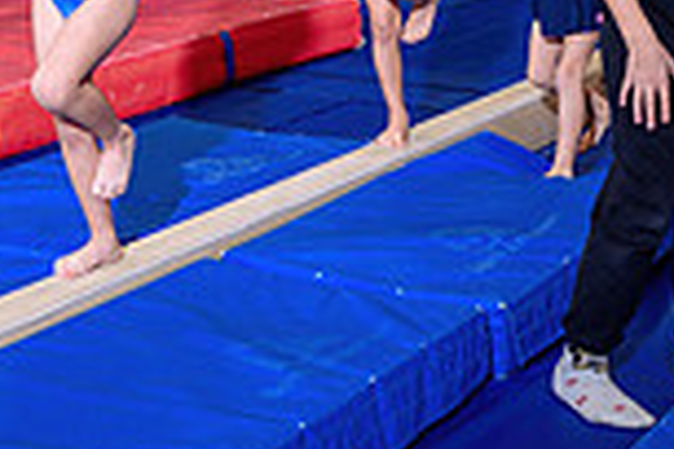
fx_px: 1966
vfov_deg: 12.7
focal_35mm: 105
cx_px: 318
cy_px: -107
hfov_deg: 19.5
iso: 800
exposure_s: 1/250
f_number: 3.5
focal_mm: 24
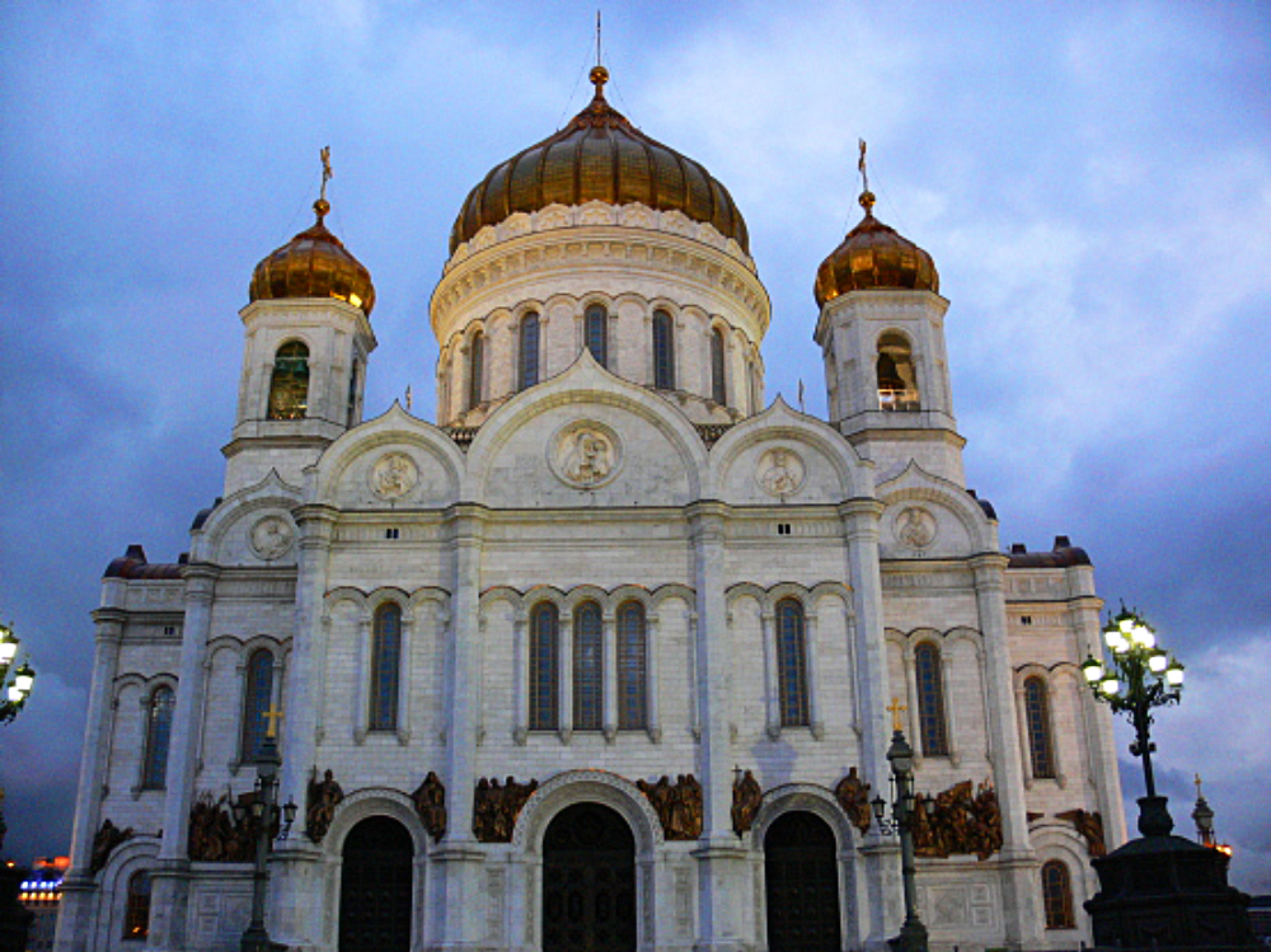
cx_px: 636
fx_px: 1284
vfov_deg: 40.7
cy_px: 476
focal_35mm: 35
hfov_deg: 52.6
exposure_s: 1/15
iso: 200
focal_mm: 7.4
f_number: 2.8
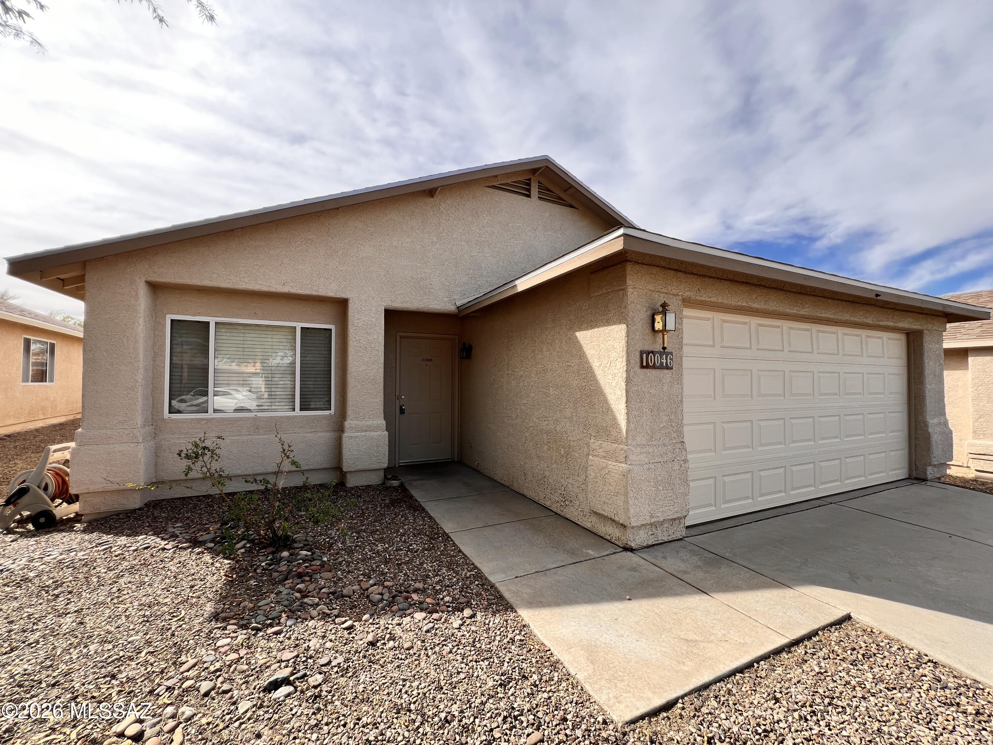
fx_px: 373
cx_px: 496
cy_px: 372
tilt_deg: +0.8
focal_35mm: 13
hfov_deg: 106.2
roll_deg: -0.6
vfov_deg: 89.9
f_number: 1.8
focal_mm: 1.57
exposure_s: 1/506
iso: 32
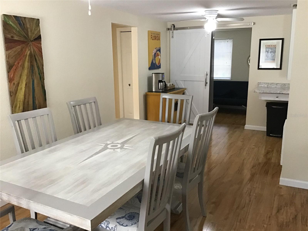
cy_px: 116
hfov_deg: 58.4
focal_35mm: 31
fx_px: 276
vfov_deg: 45.4
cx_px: 154
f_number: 2.4
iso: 160
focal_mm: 3.3
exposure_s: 1/30
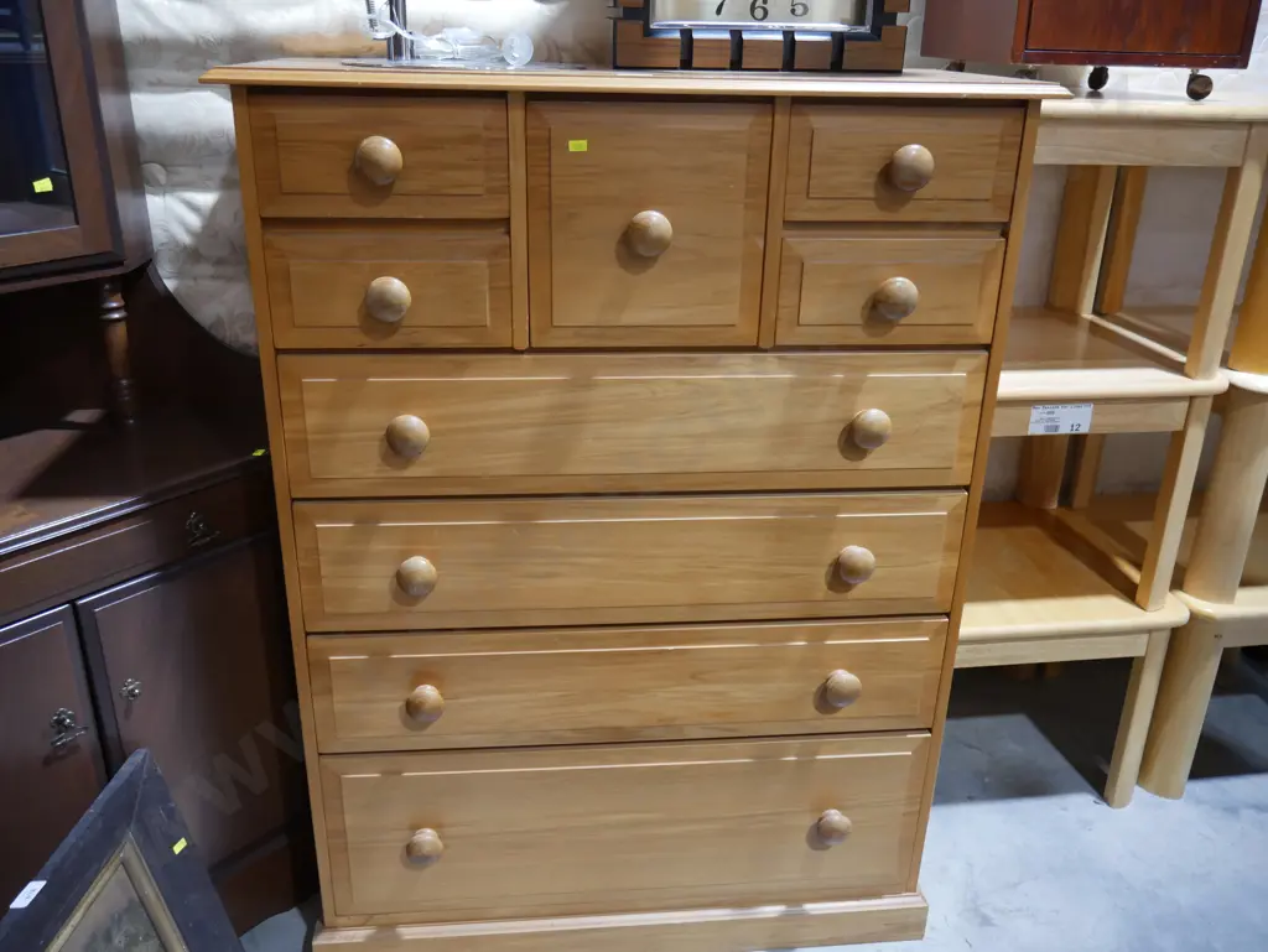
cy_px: 476
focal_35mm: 28
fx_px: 1026
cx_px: 634
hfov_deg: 63.4
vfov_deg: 49.8
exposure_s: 1/60
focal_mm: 14
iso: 640
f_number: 3.5
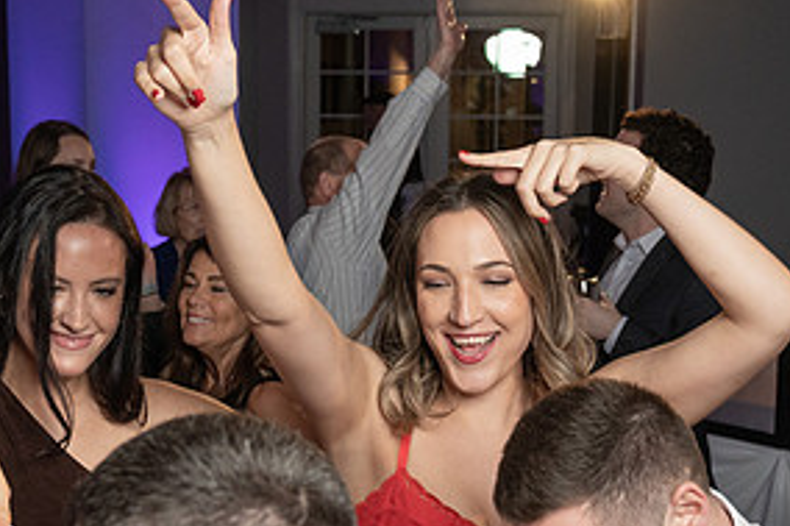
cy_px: 400
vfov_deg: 18.0
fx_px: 1645
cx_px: 357
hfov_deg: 27.0
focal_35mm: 75
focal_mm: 33
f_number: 5
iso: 2000
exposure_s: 1/200
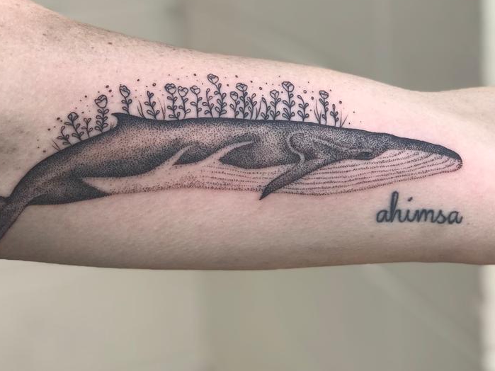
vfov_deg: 17.0
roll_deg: +4.0
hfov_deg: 22.5
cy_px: 182
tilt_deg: -16.5
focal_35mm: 87
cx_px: 255
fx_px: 1244
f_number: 2.8
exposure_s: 1/264
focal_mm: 6.6
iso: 20
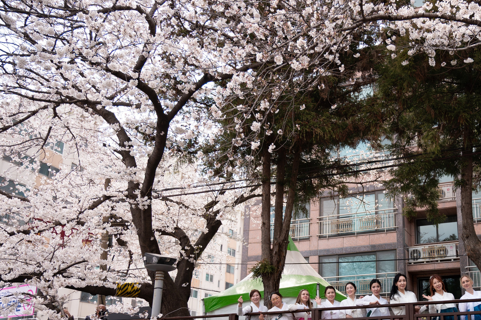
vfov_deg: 34.5
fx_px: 507
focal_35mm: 38
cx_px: 357
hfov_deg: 48.9
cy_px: 227
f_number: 4
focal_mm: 24
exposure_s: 1/640
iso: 100
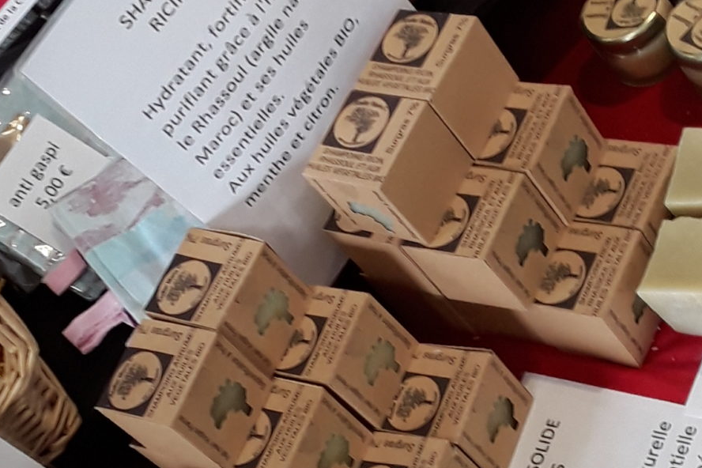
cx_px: 398
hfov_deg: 25.0
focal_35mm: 81
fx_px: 1579
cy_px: 240
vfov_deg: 16.9
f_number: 1.9
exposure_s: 1/33
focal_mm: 2.91
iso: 64
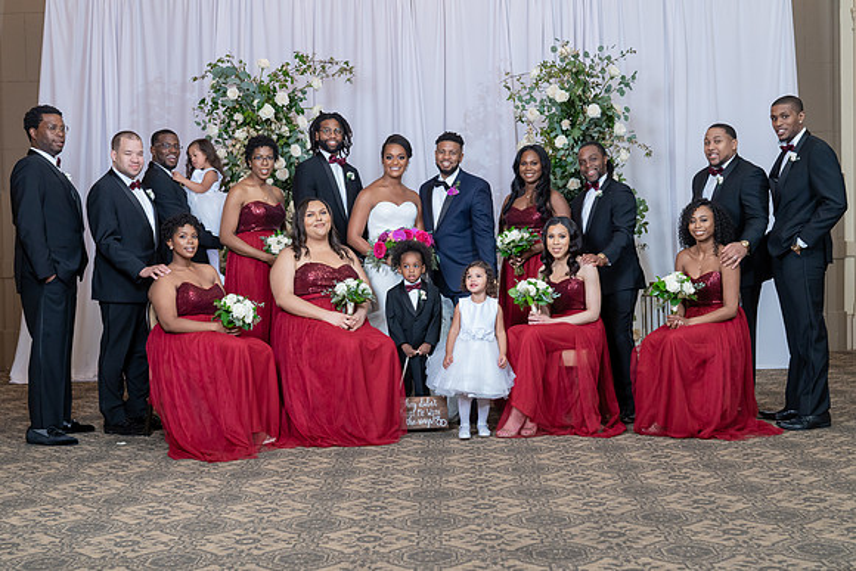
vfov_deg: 28.8
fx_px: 1111
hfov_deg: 42.1
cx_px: 432
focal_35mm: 47
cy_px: 285
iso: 2000
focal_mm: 46
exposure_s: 1/125
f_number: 5.6
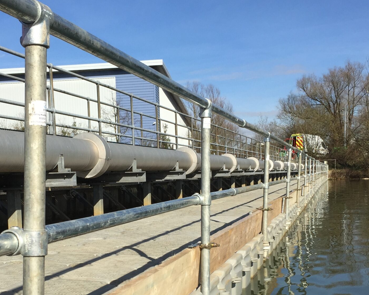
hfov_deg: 35.8
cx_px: 134
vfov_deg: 28.7
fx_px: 568
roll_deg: +1.8
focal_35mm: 52
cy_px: 219
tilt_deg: -4.0
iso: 32
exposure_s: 1/2326
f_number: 2.2
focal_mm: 4.15
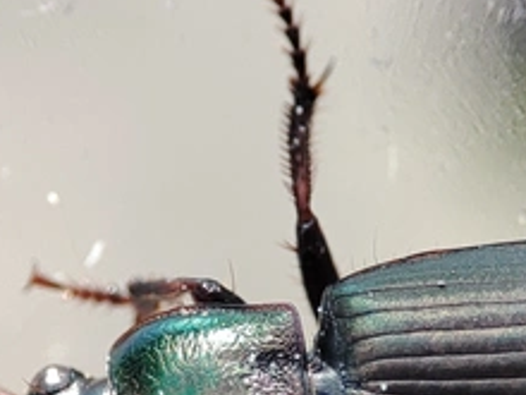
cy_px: 393
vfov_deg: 21.2
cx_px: 175
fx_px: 1018
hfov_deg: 28.8
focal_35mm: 67
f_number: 2.4
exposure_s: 1/273
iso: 50
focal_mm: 4.03
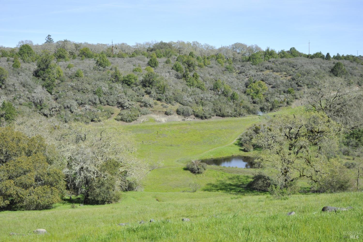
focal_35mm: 44
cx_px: 182
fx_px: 443
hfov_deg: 44.5
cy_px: 121
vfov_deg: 30.5
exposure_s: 1/4000
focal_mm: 44
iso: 2500
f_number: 6.7
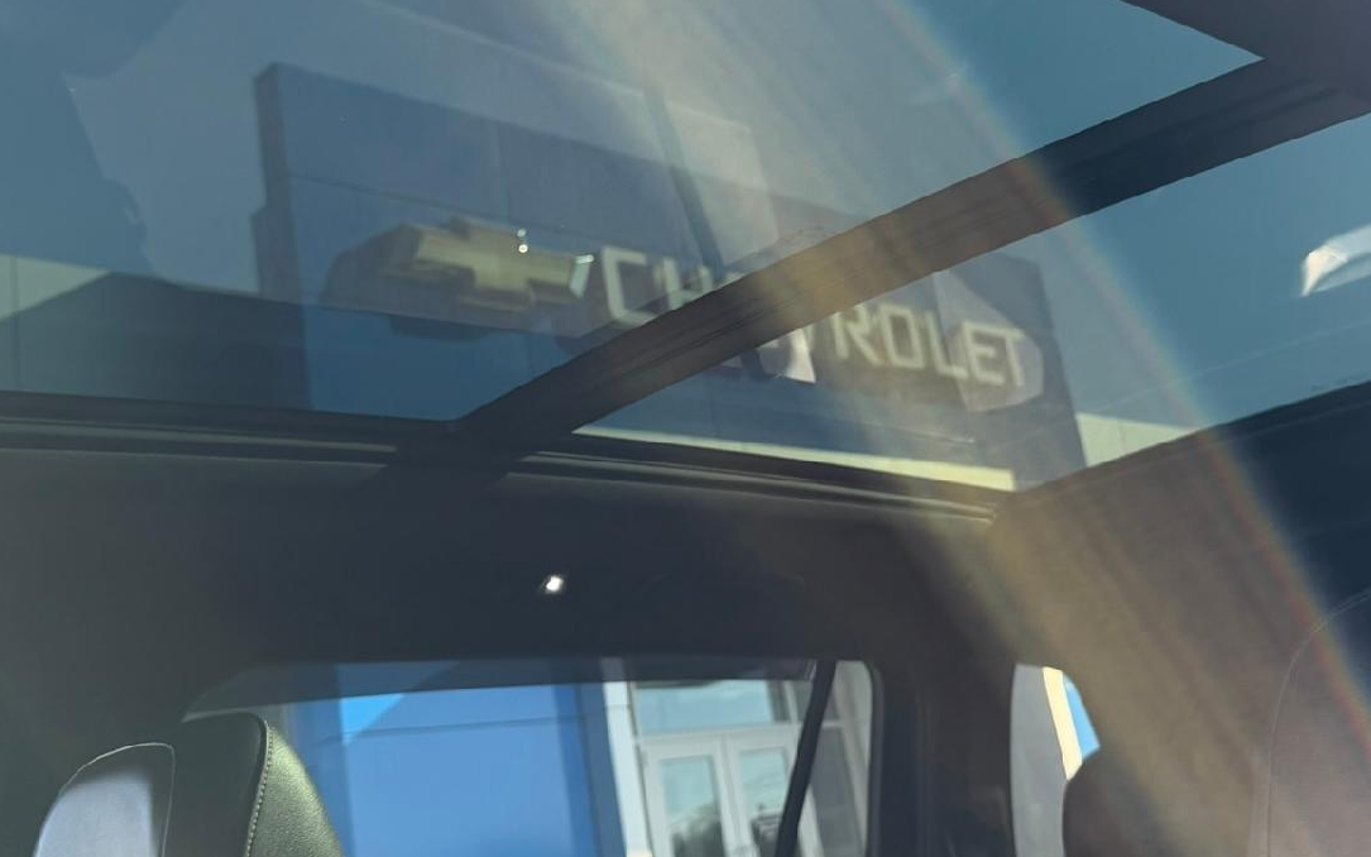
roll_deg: +12.7
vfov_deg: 28.5
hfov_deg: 44.1
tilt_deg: +18.4
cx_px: 844
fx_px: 1681
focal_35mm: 45
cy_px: 319
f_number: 1.78
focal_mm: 6.76
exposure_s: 1/514
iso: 100
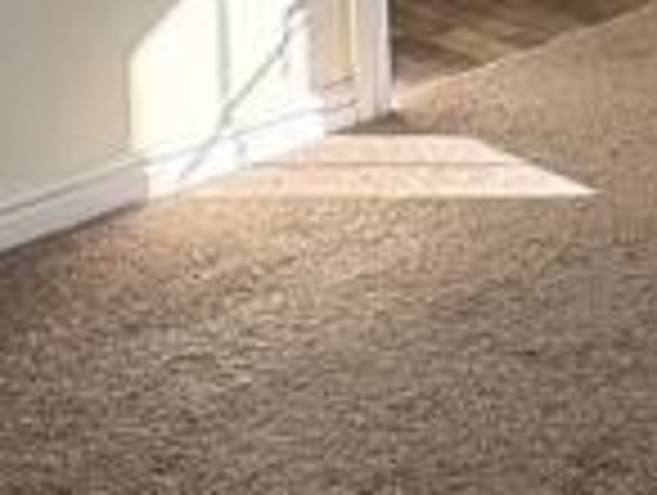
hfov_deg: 18.0
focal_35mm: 98
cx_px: 972
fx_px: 1863
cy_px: -585
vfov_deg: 12.7
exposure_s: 1/202
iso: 40
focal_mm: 2.22
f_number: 2.2
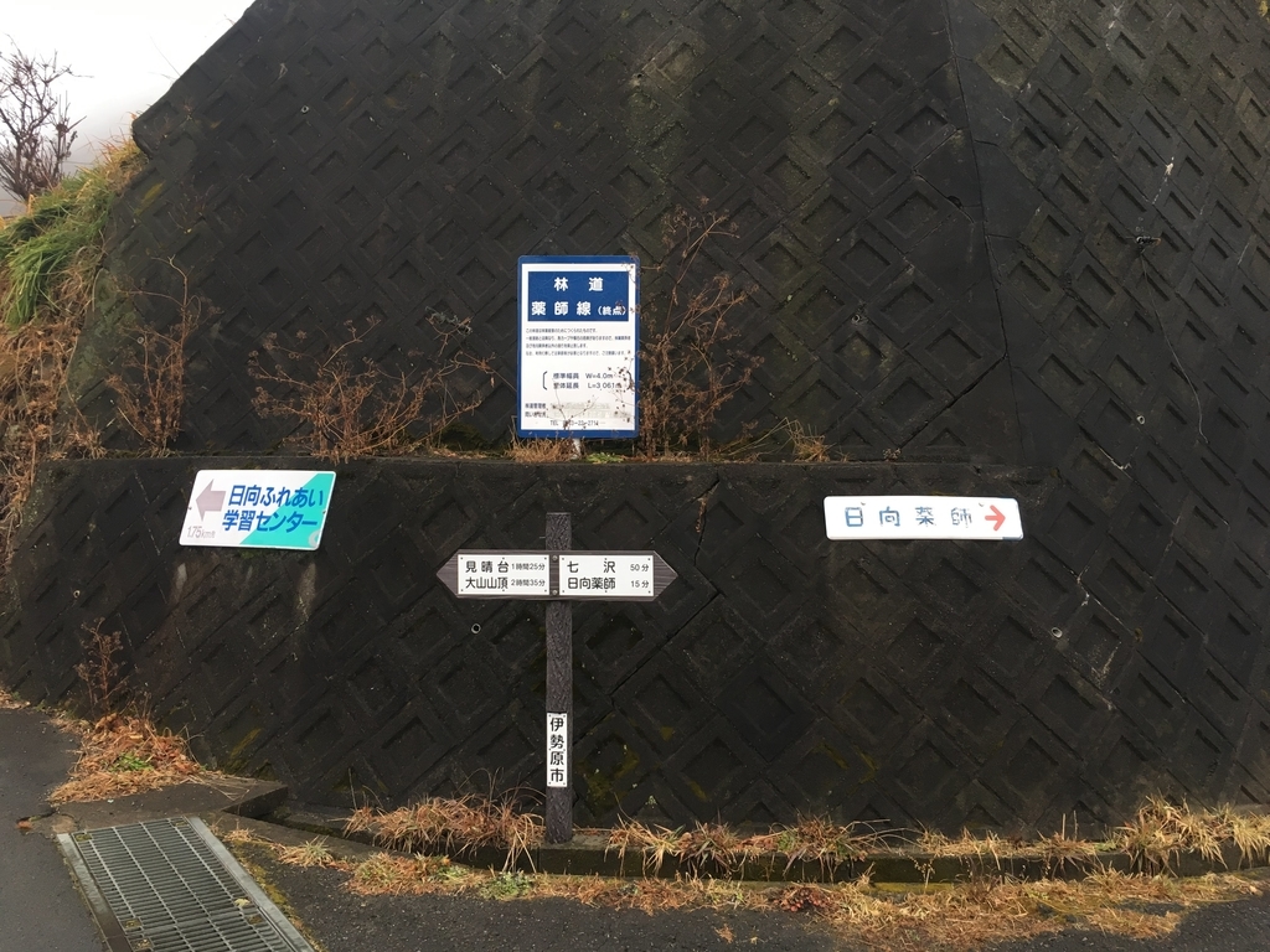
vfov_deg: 48.2
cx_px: 635
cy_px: 476
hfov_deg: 61.7
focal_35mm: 29
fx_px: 1064
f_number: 2.2
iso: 50
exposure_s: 1/30
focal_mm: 4.15
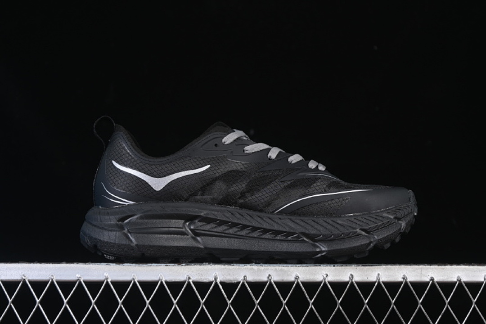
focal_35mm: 75
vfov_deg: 18.2
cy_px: 162
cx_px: 243
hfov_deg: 27.0
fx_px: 1012
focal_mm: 50
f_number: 6.3
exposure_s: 1/50
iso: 160
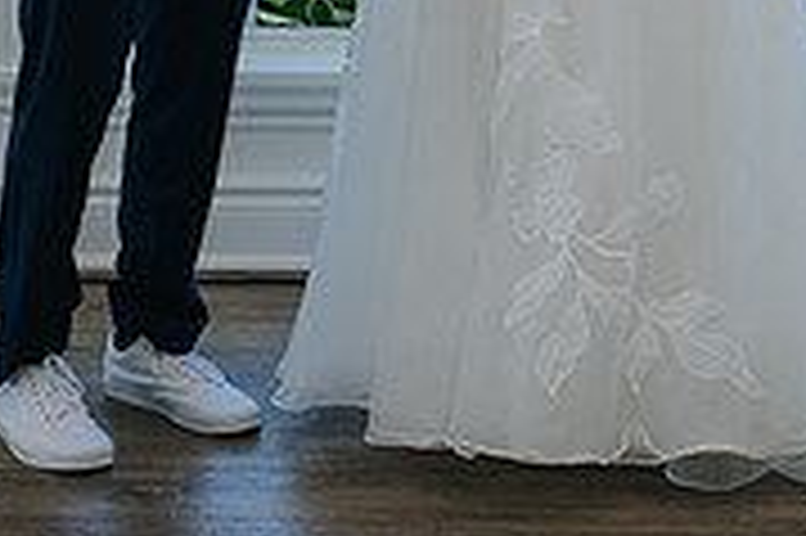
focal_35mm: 148
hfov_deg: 13.9
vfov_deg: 9.1
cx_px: 398
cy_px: -95
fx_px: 3310
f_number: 3.5
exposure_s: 1/200
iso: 125
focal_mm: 35
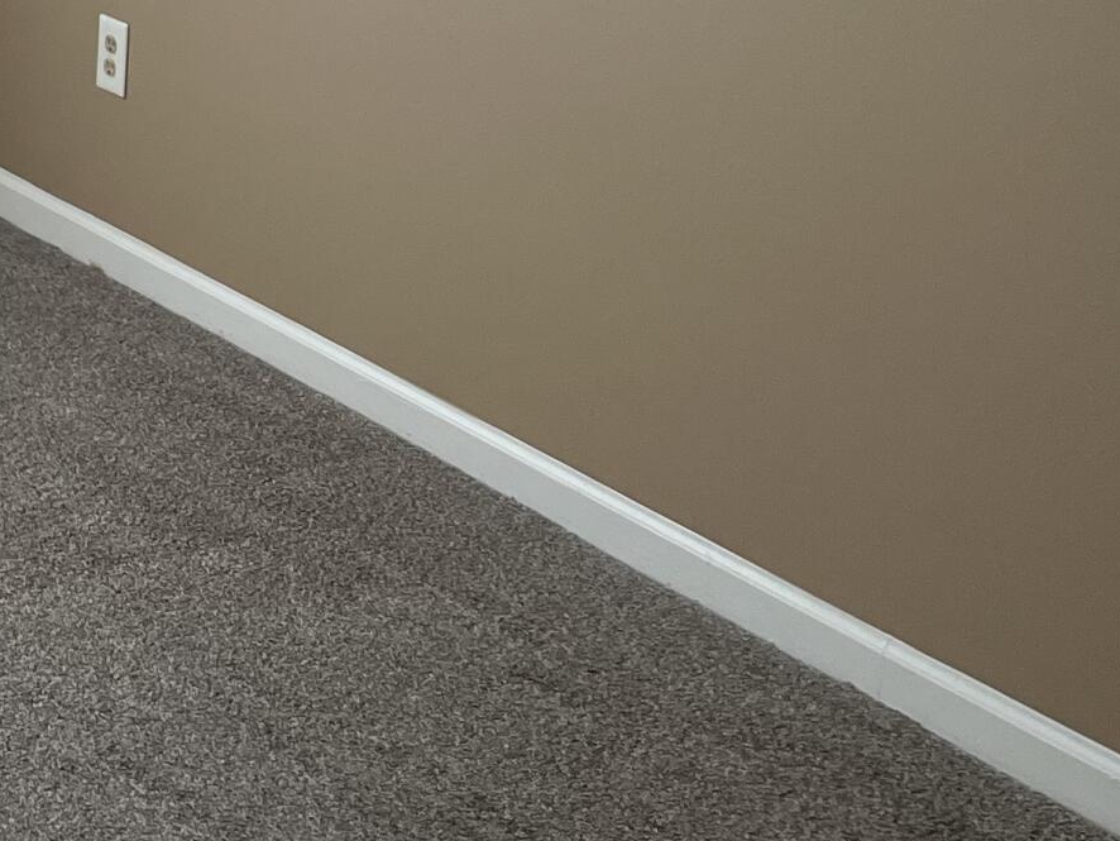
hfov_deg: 19.6
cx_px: -518
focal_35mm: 88
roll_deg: -1.8
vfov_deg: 15.6
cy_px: -378
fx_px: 2848
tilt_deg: -6.4
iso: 80
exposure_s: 1/121
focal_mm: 5.1
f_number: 1.6
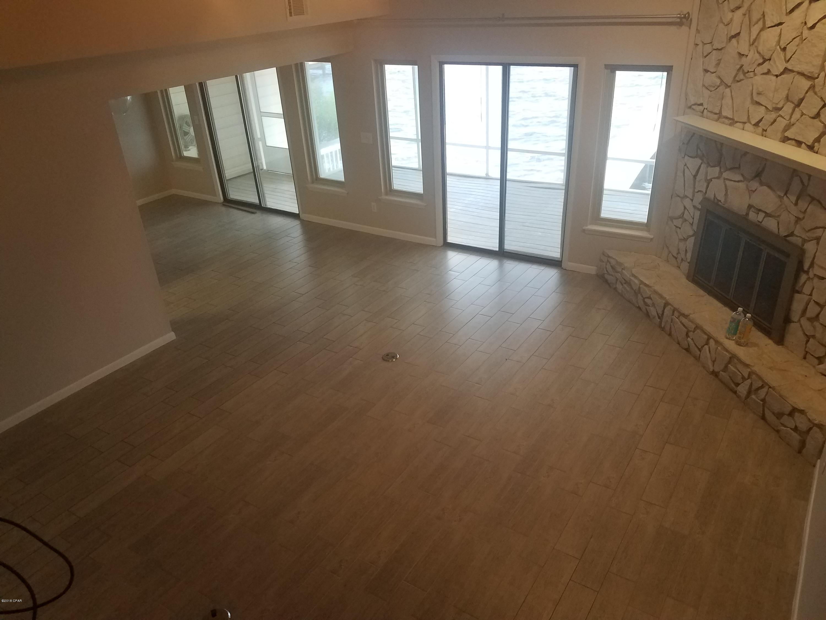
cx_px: 413
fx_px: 620
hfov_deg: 67.3
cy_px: 310
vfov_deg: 53.1
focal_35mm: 26
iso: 160
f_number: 1.7
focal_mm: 4.2
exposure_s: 1/60
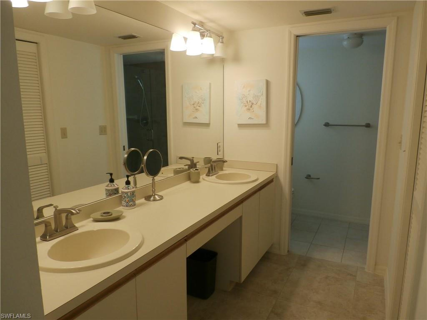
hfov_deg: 69.4
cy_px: 160
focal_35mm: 25
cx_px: 214
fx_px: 308
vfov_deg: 54.9
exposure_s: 1/60
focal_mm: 4.5
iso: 160
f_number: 3
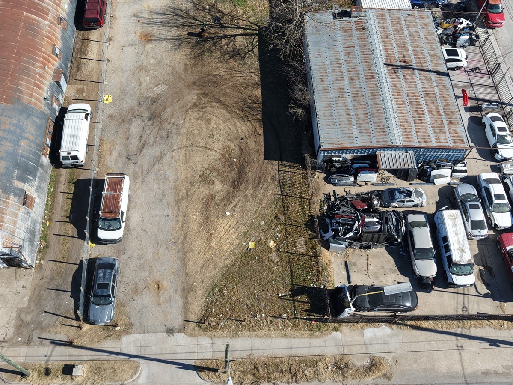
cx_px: 235
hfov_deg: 45.7
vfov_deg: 34.3
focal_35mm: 41
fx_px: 608
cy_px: 90
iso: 140
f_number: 1.8
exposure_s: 1/3000
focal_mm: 8.67
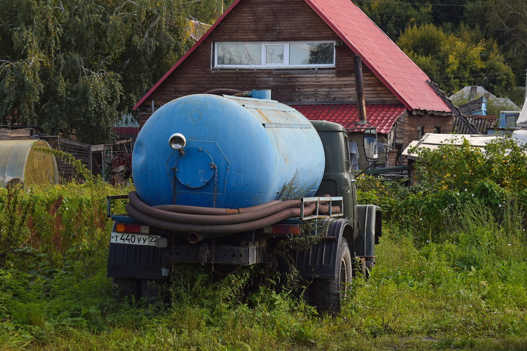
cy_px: 176
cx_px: 264
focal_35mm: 82
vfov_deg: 16.6
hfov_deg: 24.6
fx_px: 1208
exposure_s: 1/320
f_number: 5.6
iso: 200
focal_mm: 55
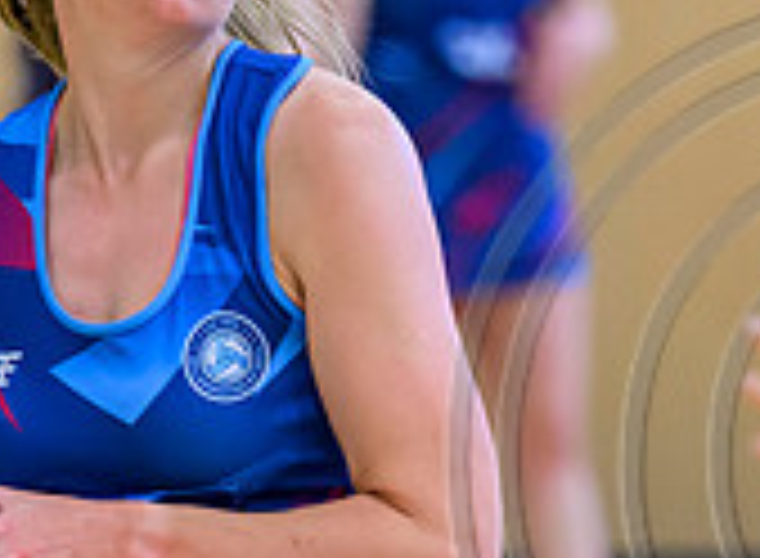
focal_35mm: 754
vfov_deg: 1.9
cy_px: 384
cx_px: 635
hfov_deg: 2.6
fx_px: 16426
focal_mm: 160
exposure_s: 1/1000
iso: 4000
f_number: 3.2
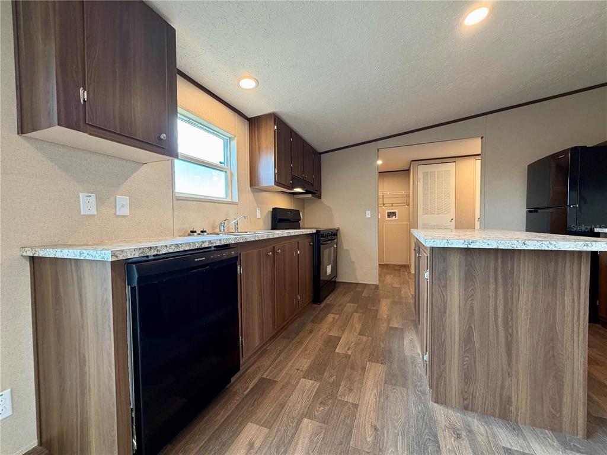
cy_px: 228
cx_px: 304
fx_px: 245
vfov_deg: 85.7
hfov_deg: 102.1
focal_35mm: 14
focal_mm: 2.22
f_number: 2.2
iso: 200
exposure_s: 1/60
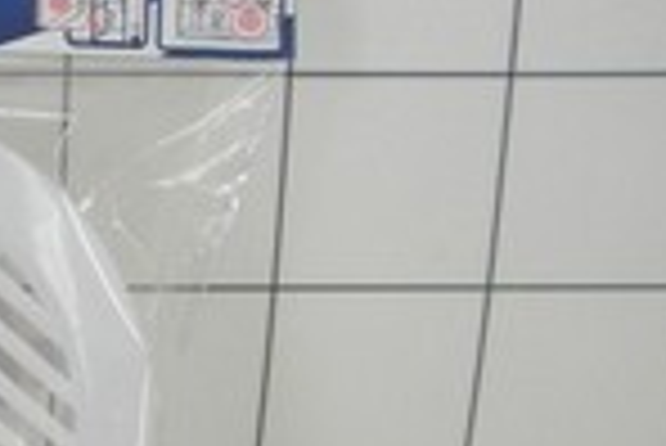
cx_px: -202
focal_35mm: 143
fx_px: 2648
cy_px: 347
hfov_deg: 13.8
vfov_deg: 9.6
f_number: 4
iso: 100
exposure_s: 1/40
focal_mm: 9.13
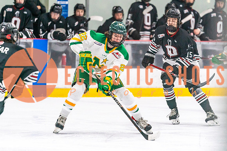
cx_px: 112
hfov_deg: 6.9
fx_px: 1888
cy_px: 56
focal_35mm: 299
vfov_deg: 4.6
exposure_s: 1/1250
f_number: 2.8
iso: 3200
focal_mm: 200
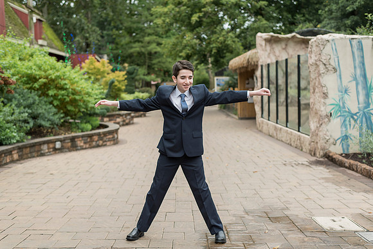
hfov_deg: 39.6
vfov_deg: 27.0
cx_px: 186
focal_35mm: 50
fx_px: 518
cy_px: 124
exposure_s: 1/1000
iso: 400
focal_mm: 50
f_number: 2.8
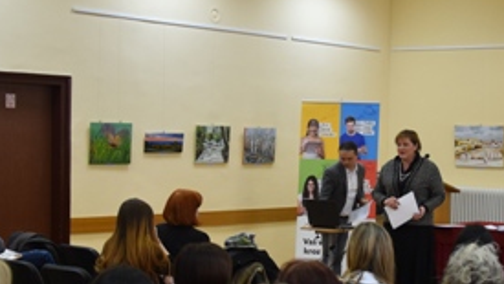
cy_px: 190
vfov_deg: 14.4
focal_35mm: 84
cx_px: 407
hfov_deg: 24.8
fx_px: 1125
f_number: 4
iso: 720
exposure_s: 1/60
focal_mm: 25
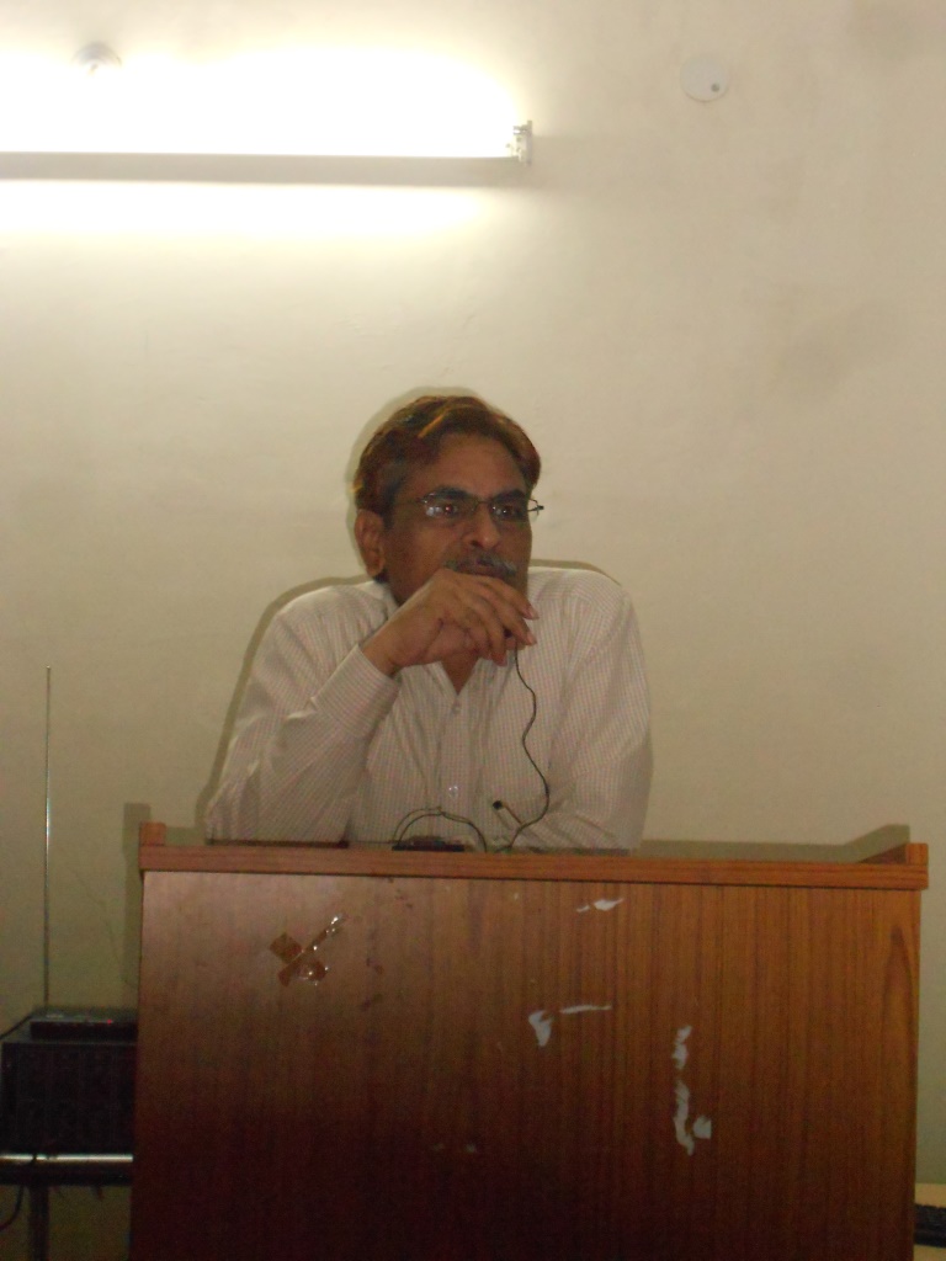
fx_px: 2405
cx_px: 473
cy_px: 630
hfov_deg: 22.3
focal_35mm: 66
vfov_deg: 29.4
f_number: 5.3
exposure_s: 1/60
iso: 800
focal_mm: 11.6
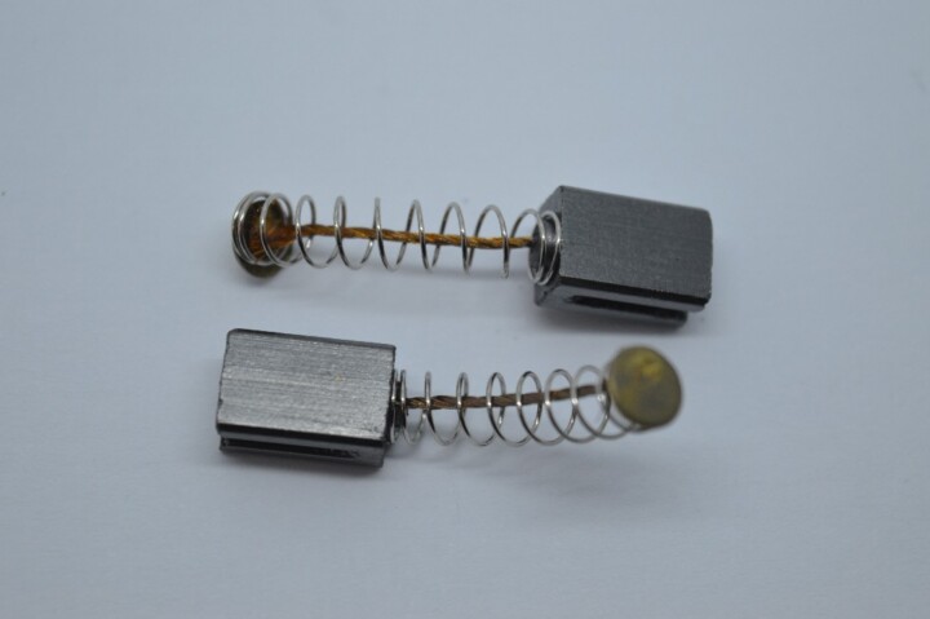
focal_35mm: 82
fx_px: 2130
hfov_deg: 24.6
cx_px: 465
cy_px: 310
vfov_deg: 16.5
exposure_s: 1/125
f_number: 5.6
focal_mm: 55
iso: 400
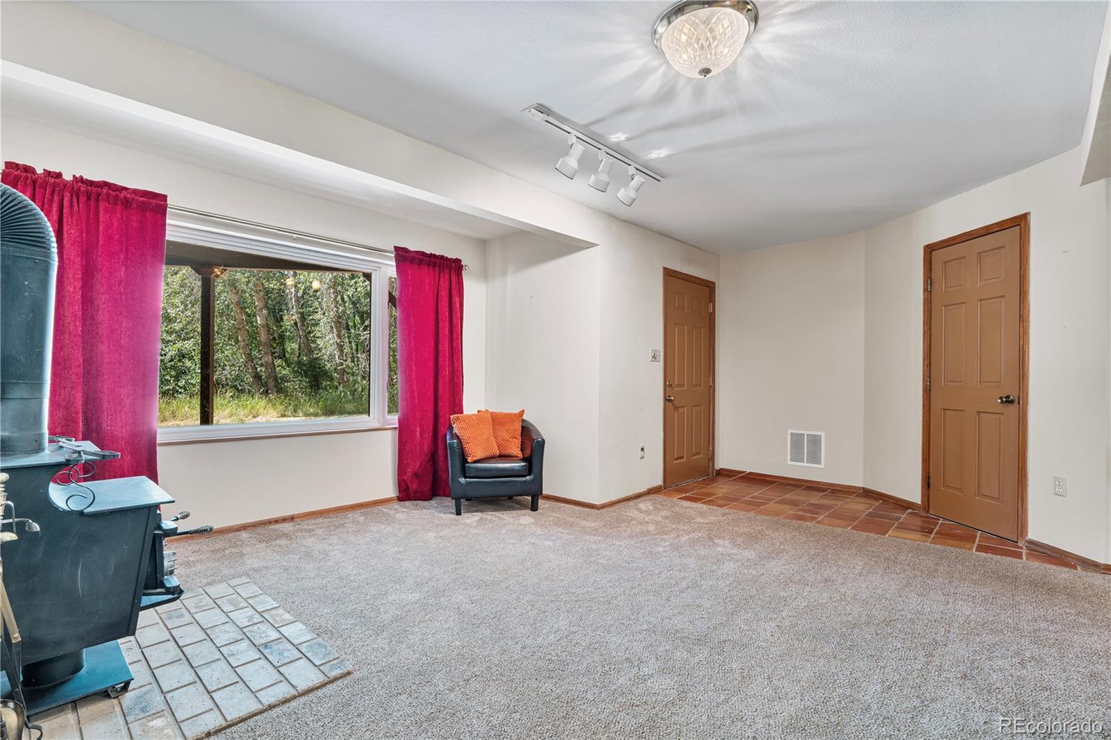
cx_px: 556
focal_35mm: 16
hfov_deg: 95.0
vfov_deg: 72.0
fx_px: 509
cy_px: 370
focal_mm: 11
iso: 250
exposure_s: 1.3
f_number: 8
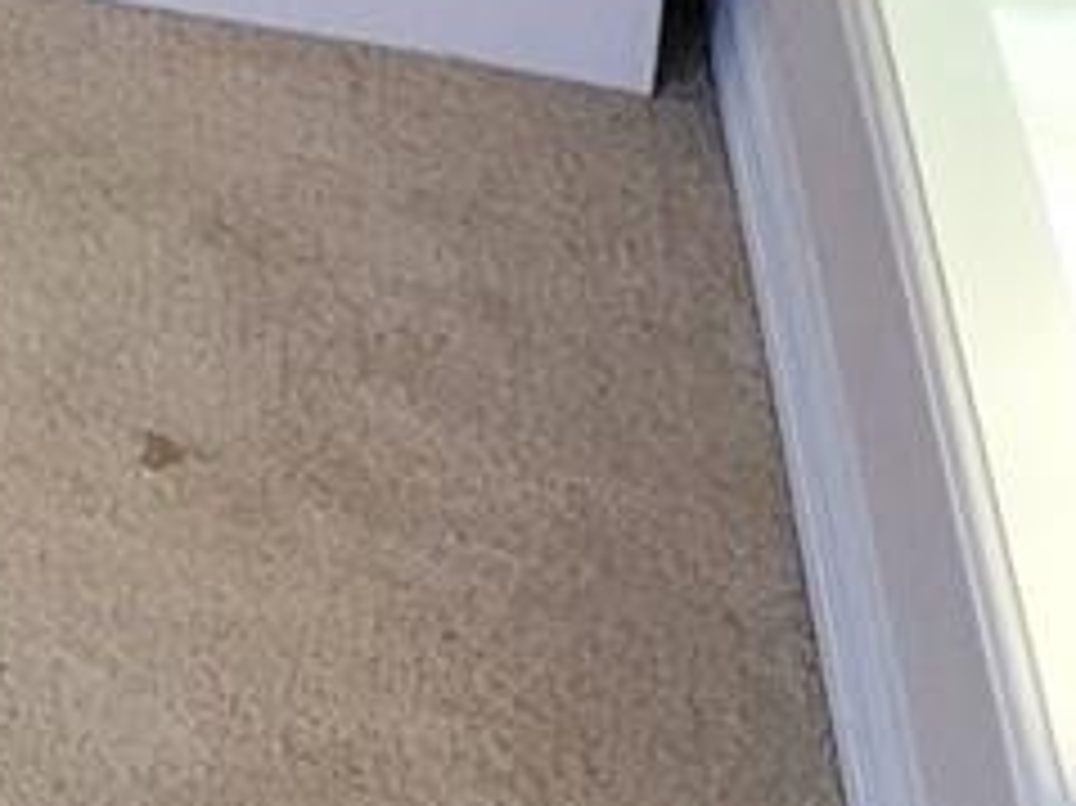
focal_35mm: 174
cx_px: -2080
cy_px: -1540
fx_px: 5406
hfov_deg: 9.2
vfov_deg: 7.6
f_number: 1.8
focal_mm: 5.4
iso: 320
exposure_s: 1/120
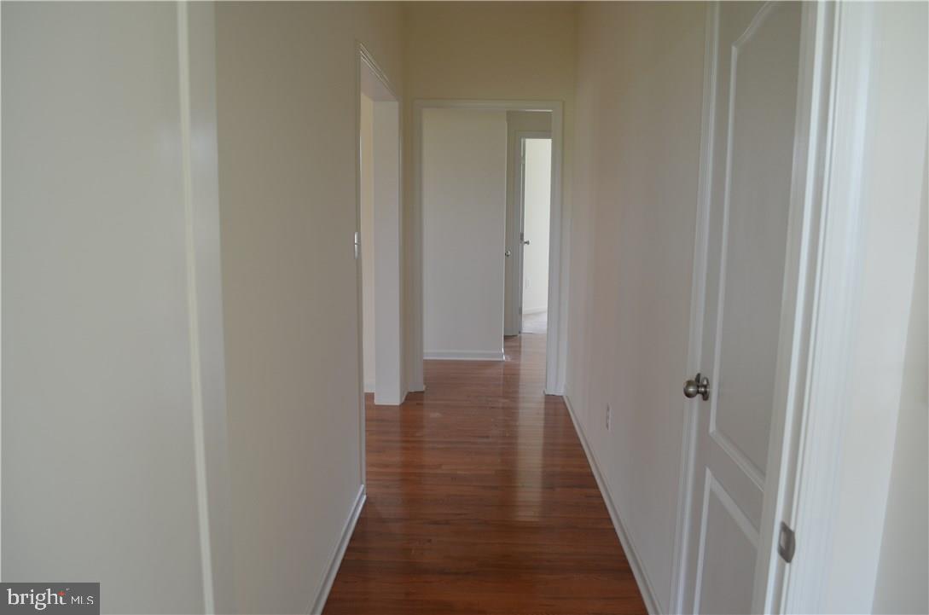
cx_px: 464
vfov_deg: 47.7
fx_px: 695
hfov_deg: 67.5
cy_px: 308
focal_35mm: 27
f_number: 4.5
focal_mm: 18
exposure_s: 1/80
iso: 400
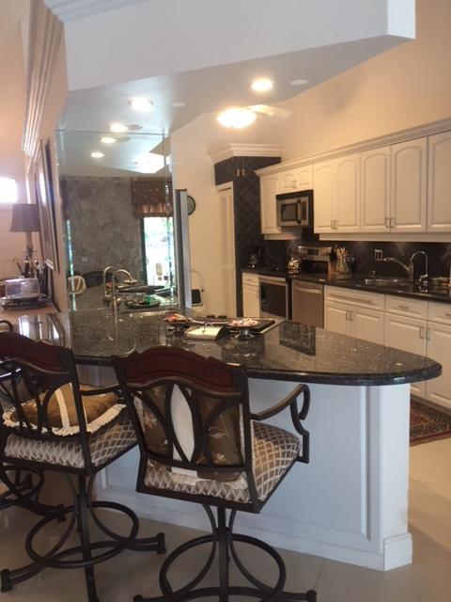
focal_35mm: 29
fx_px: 504
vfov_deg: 61.7
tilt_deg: -7.4
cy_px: 301
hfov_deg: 48.2
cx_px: 226
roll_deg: +2.5
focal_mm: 4.15
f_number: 2.2
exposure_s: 1/30
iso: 64
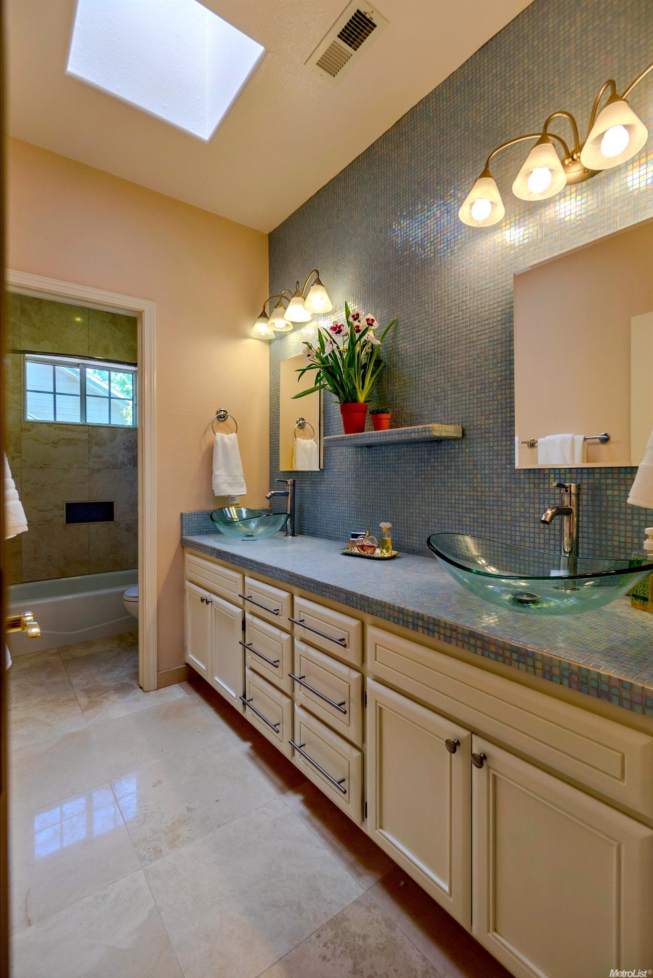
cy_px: 489
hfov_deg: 77.4
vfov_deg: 100.4
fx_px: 408
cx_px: 326
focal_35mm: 15
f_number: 5
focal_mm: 10
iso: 100
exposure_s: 1/30
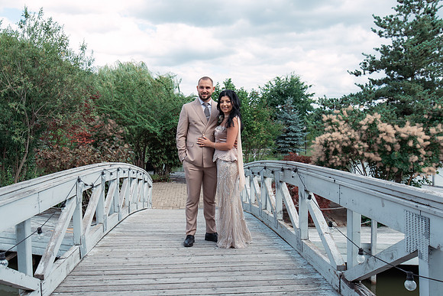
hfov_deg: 60.2
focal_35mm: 31
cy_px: 164
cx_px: 198
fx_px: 381
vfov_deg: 42.3
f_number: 7.1
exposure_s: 1/400
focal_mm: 28
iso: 400
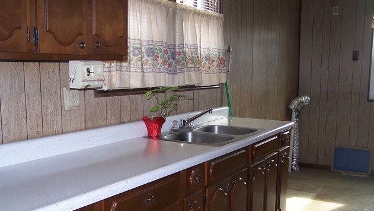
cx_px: 187
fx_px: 417
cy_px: 132
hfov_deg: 48.4
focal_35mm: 42
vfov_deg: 28.2
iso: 140
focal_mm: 6.3
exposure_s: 1/60
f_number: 2.8
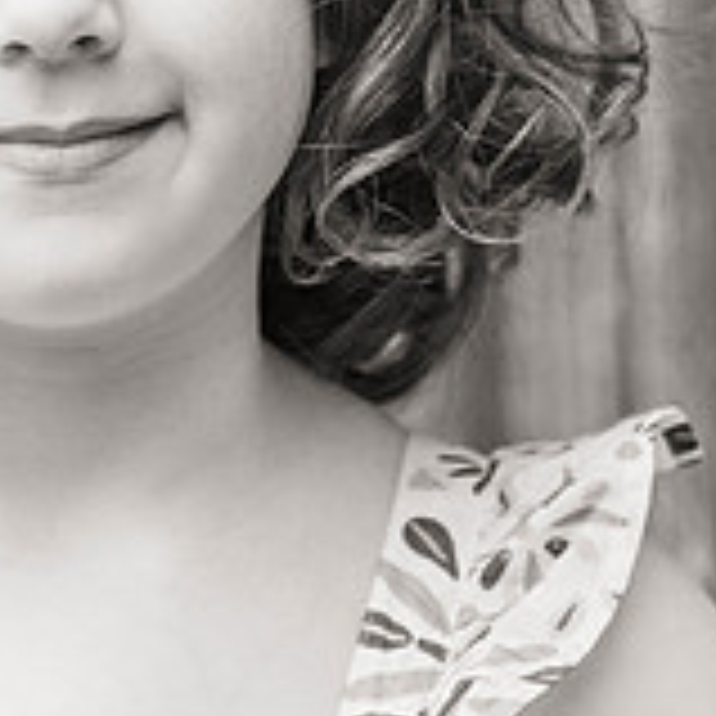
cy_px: 43
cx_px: 288
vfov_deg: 2.8
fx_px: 14556
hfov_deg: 2.8
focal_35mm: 622
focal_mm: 200
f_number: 4
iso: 640
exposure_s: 1/1600
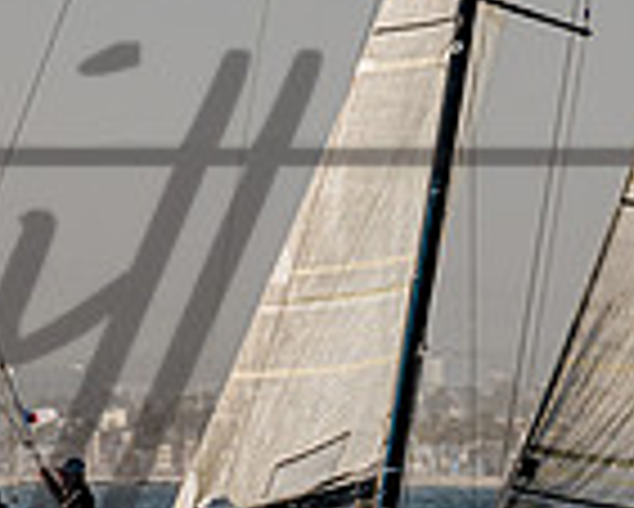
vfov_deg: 2.9
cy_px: 455
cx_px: -12
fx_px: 9933
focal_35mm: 529
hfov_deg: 3.7
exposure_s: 1/1600
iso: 400
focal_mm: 110
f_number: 6.3
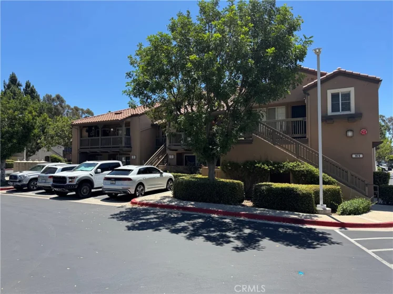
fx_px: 272
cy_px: 147
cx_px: 196
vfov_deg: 56.8
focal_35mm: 24
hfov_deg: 71.6
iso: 80
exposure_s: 1/2415
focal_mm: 6.76
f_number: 1.78
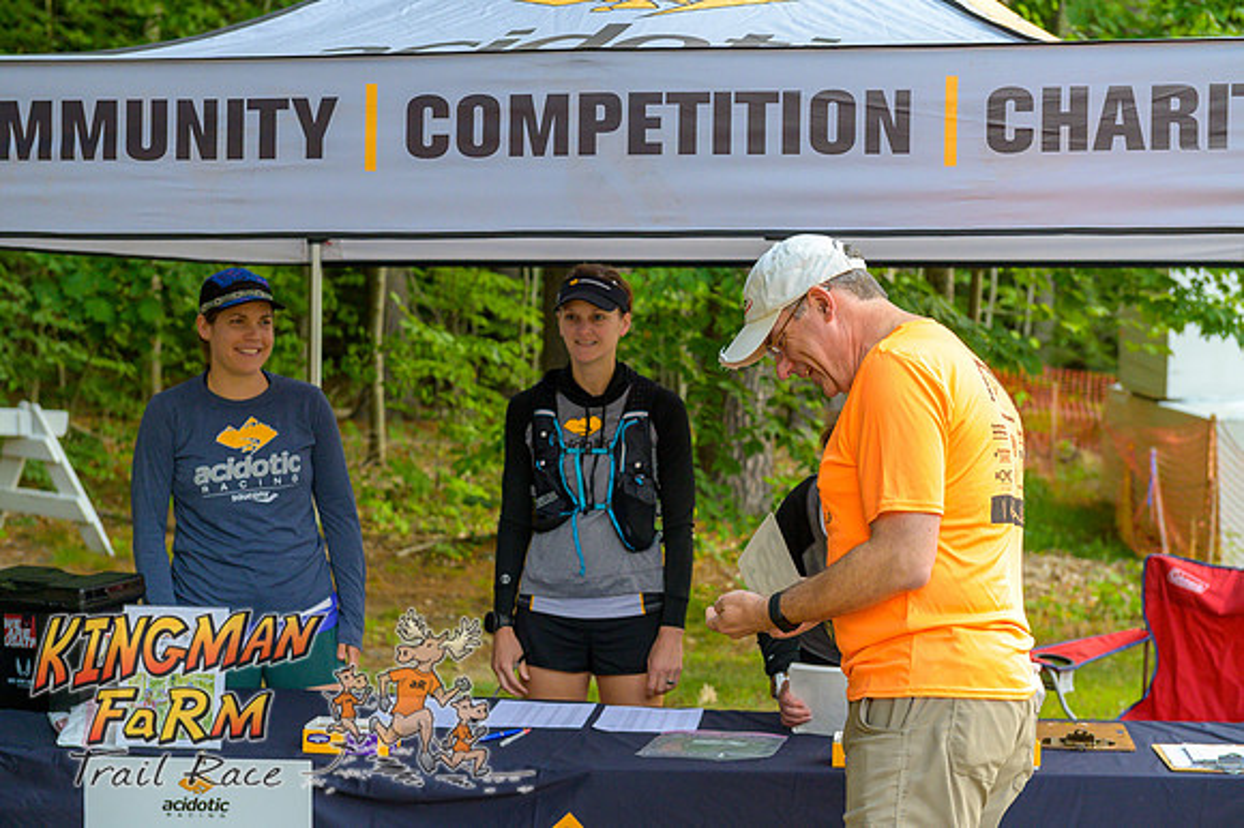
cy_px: 414
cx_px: 622
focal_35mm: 70
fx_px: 2417
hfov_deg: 28.9
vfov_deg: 19.4
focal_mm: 70
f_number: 5.6
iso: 3200
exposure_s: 1/800
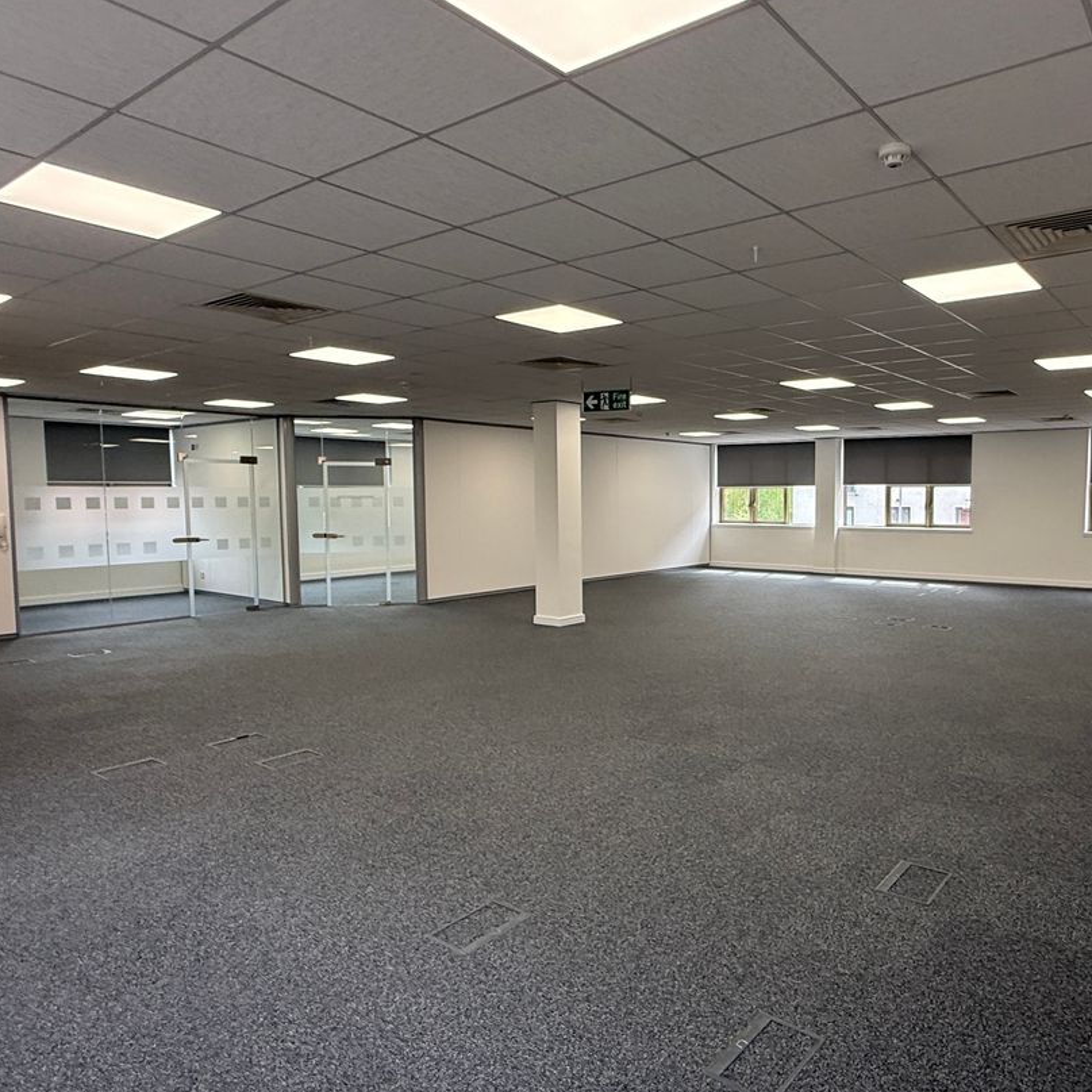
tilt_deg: -3.7
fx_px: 607
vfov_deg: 84.0
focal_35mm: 17
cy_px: 551
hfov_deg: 81.4
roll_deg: -1.5
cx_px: 720
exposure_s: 1/99
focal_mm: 2.22
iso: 100
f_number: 2.2
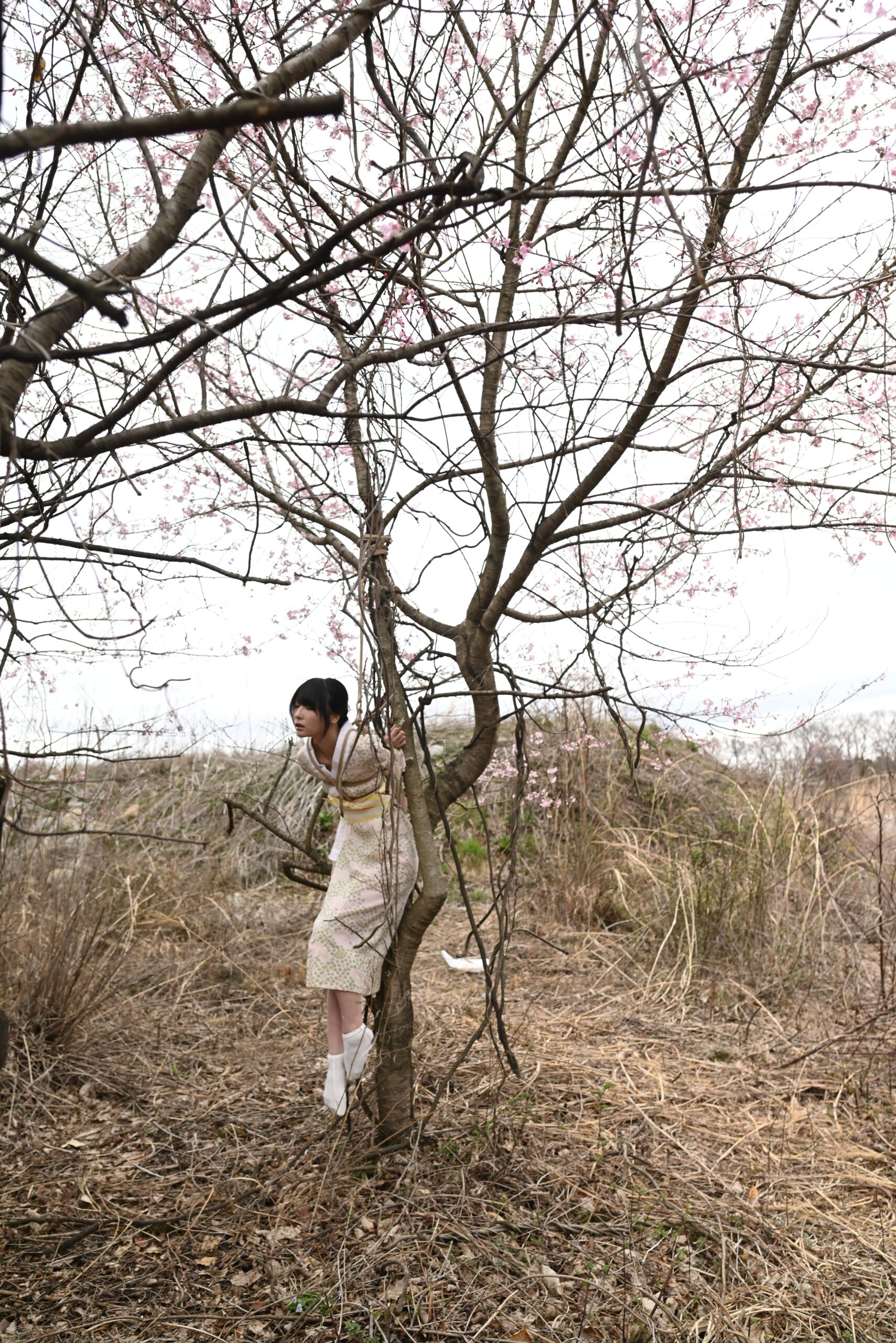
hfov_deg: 53.2
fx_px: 895
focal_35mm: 24
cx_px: 448
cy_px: 672
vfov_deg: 73.7
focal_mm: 24
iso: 1000
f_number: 4
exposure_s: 1/3200
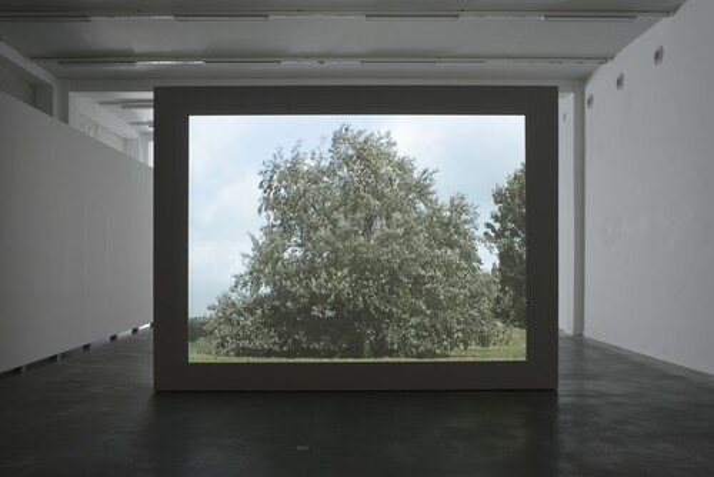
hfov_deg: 54.4
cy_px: 238
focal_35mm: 35
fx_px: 695
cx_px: 357
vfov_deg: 37.9
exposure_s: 1/2
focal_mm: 35
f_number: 6.3
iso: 400
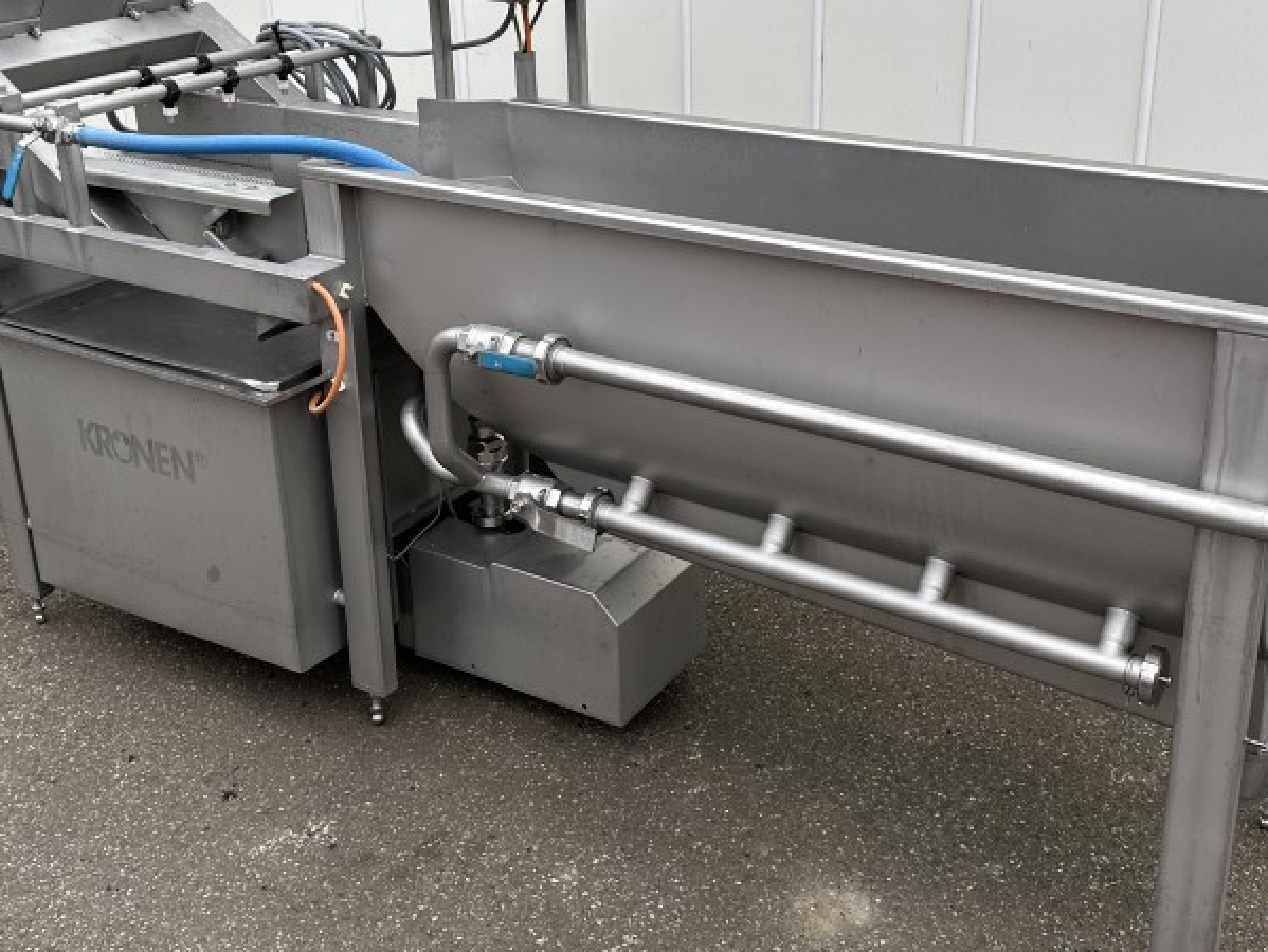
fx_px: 1503
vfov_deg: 34.9
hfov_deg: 45.7
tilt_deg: -20.4
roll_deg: +1.7
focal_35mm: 41
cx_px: 646
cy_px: 324
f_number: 1.78
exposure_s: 1/642
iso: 80
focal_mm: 6.86
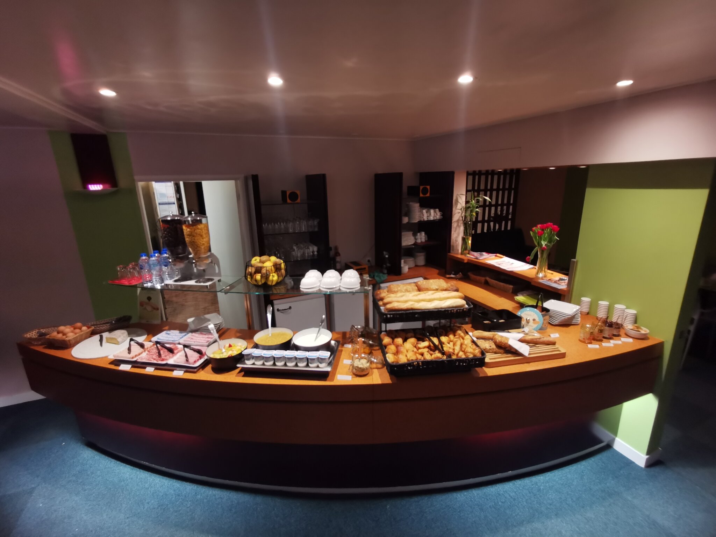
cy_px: 268
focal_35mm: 16
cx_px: 358
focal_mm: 2.35
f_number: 2.2
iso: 250
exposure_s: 1/33.3
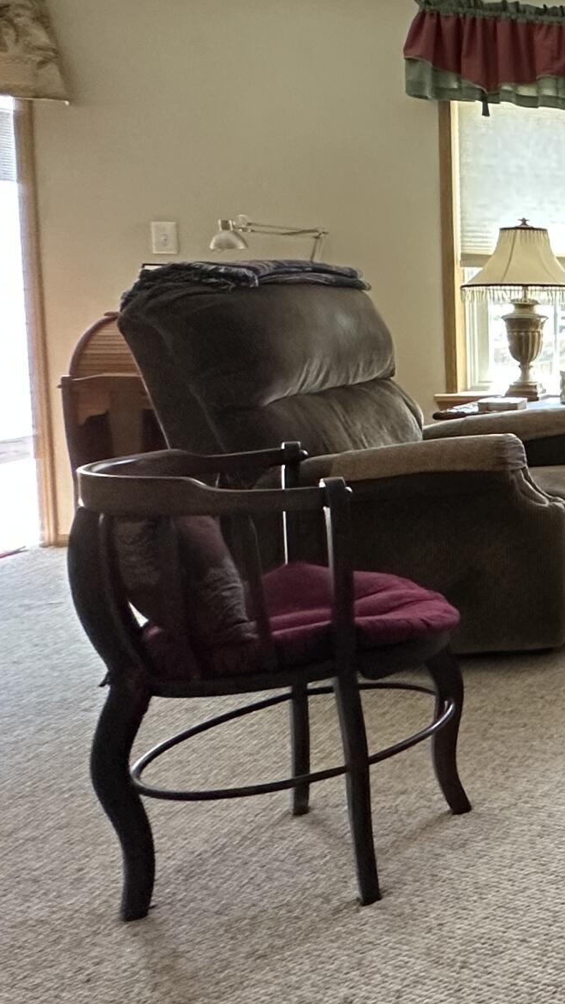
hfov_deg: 17.5
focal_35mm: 39
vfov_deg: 50.9
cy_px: 359
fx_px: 1038
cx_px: 1210
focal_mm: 2.22
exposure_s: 1/60
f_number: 2.2
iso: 200
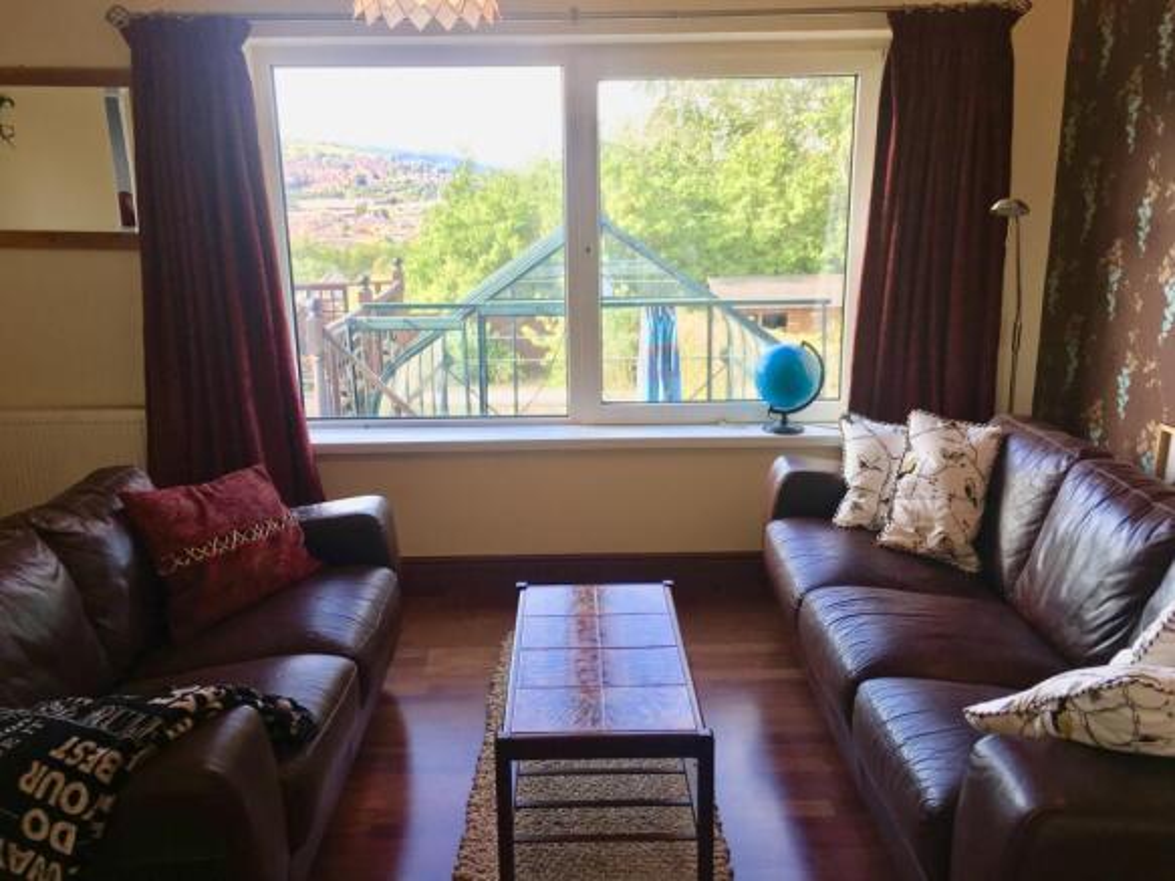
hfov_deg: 61.7
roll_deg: +0.6
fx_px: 984
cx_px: 588
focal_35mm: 29
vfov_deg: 48.2
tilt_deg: -14.3
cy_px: 440
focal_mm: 4.15
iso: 32
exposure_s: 1/100
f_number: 2.2
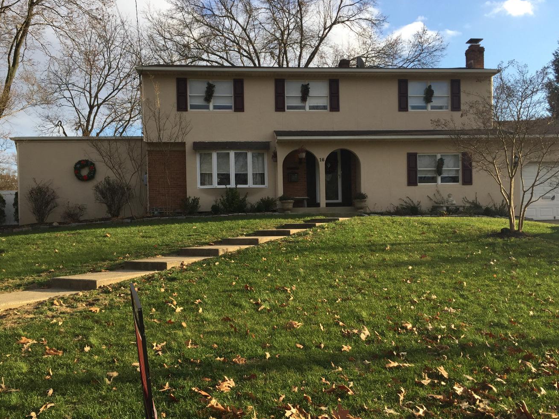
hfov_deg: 56.8
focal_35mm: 32
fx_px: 517
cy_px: 221
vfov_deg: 44.1
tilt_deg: -0.3
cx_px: 294
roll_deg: +0.9
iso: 32
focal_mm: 4.15
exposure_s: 1/807
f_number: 2.2
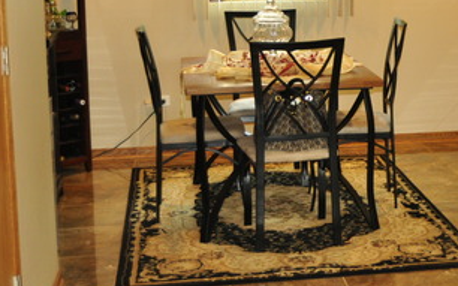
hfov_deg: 24.2
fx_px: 1036
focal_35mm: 83
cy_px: 50
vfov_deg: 15.6
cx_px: 413
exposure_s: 1/60
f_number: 4
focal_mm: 26
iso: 800
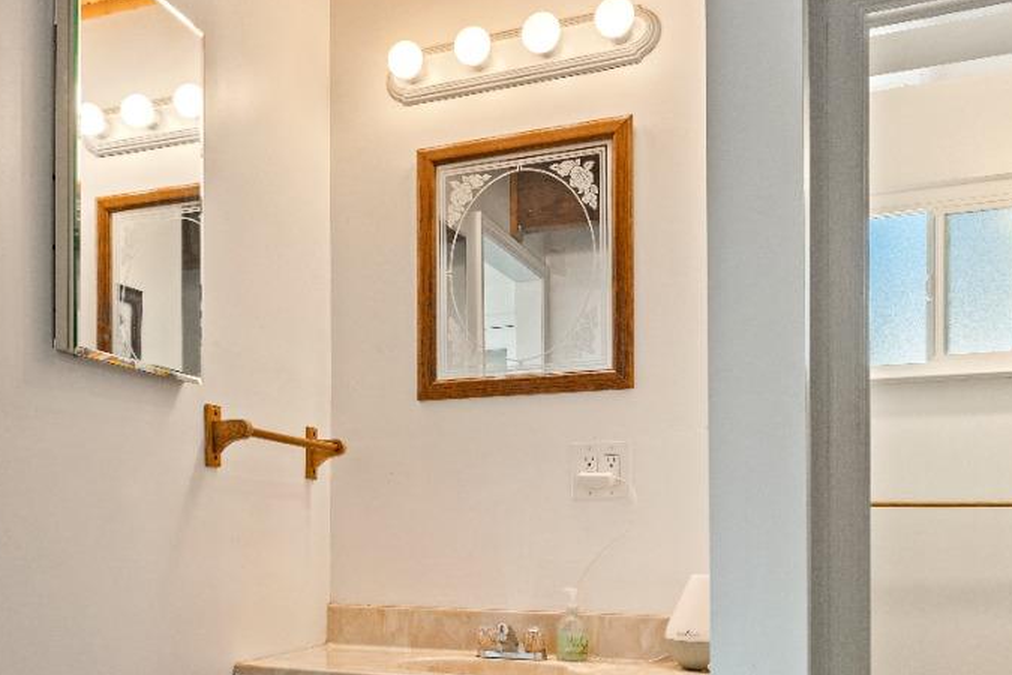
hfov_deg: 47.1
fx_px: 1124
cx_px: 286
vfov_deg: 32.7
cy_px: 514
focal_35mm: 40
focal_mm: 18
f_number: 8
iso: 320
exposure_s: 1/6
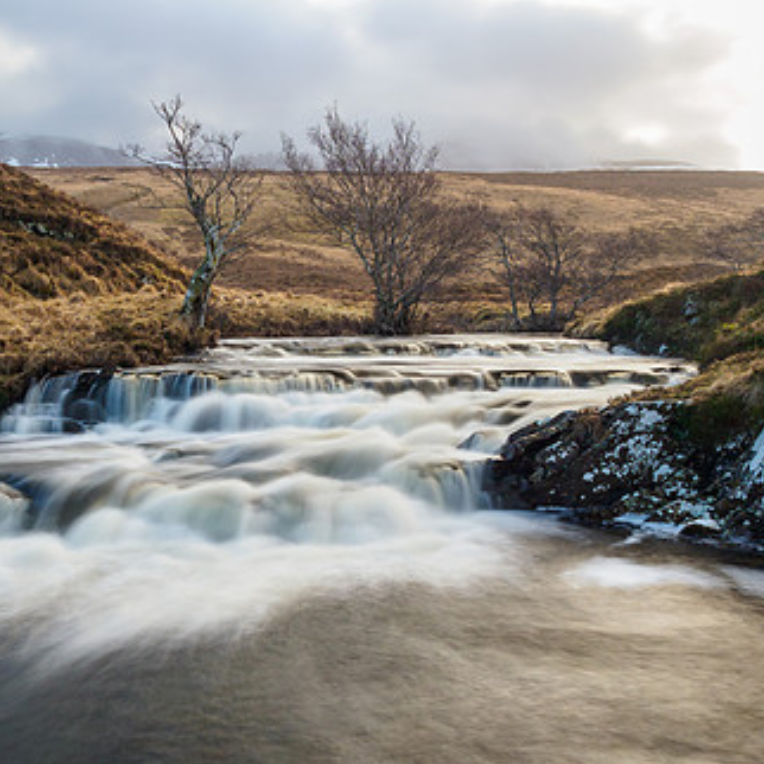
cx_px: 228
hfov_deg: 41.1
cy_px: 537
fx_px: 999
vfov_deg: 41.1
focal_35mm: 40
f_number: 7.1
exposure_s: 3.2
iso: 200
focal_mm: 12
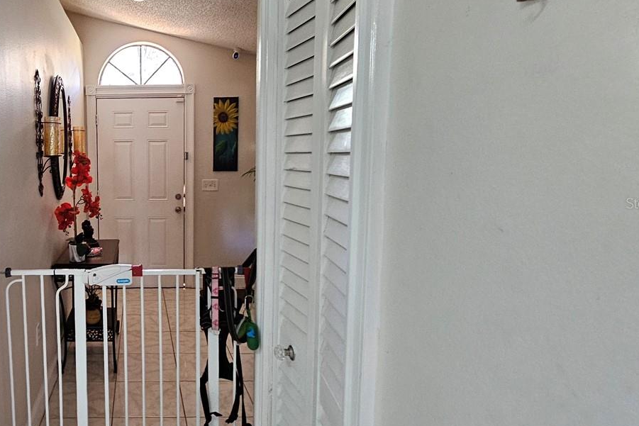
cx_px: 126
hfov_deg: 66.7
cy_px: 203
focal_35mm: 24
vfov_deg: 53.1
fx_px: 426
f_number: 2.2
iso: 400
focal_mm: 2.2
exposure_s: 1/30
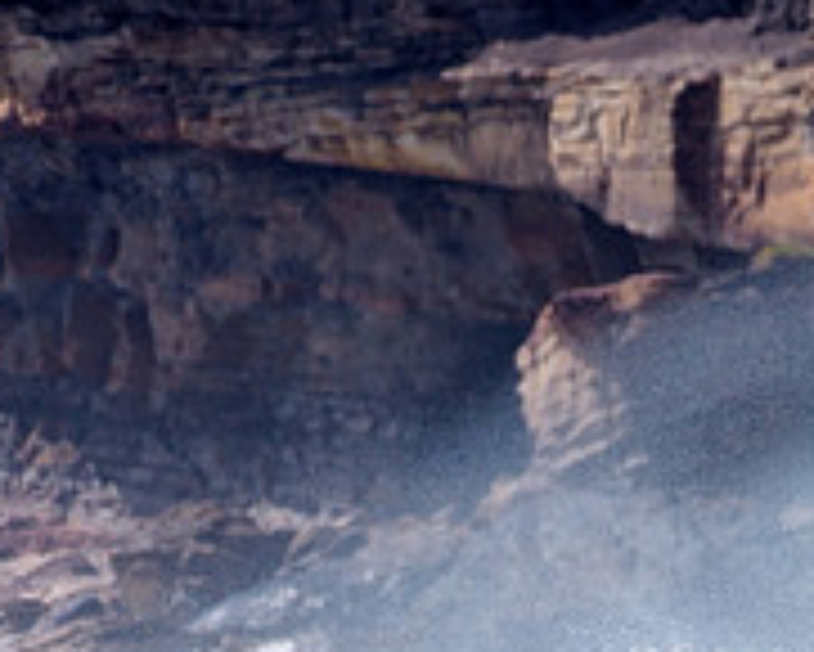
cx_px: 896
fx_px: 44472
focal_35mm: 1845
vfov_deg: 0.8
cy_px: 767
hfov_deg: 1.0
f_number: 5.6
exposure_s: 1/2000
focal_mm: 500
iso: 90
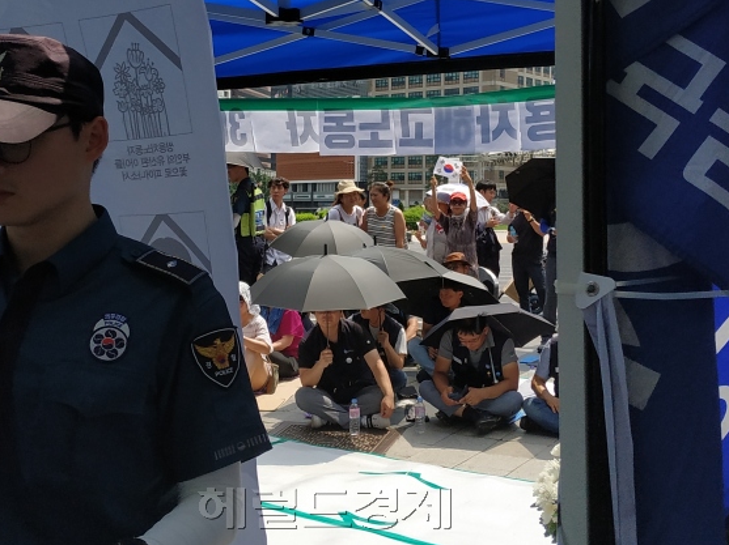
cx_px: 323
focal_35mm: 28
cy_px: 232
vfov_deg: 49.5
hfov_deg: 63.3
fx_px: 589
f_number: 1.9
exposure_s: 1/3374
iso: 250
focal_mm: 3.94
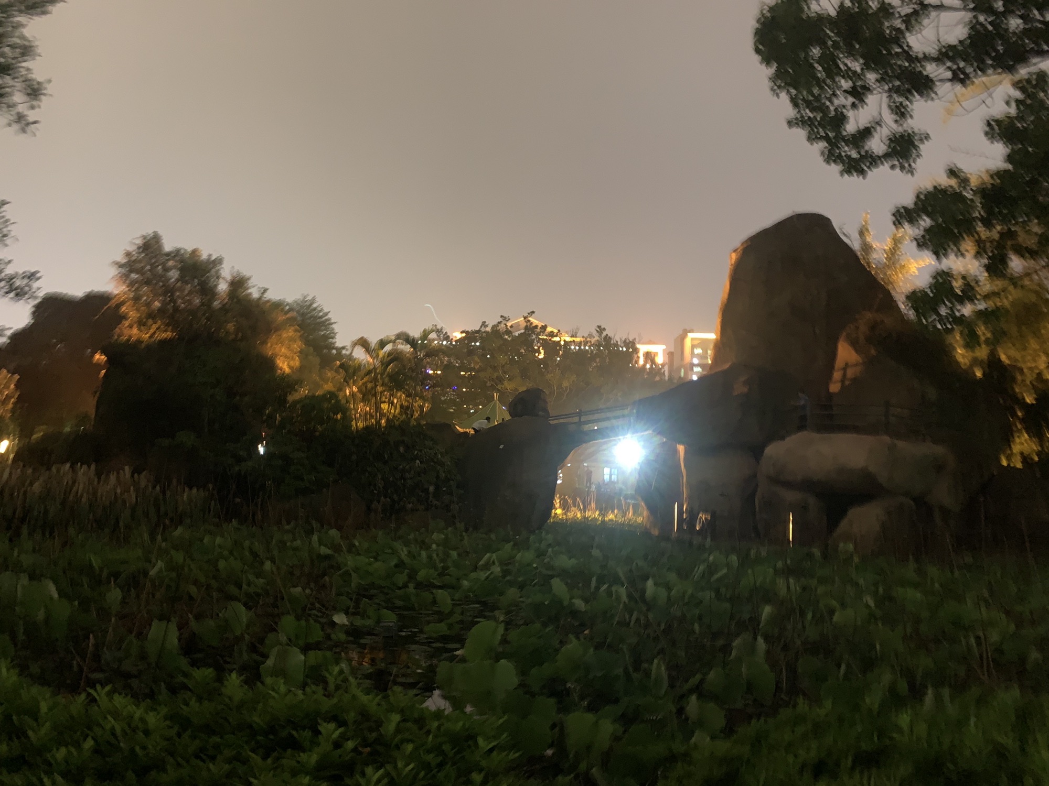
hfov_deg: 67.3
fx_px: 788
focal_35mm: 26
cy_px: 393
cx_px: 524
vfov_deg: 53.1
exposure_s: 1/4
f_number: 1.8
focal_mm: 4.25
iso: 500
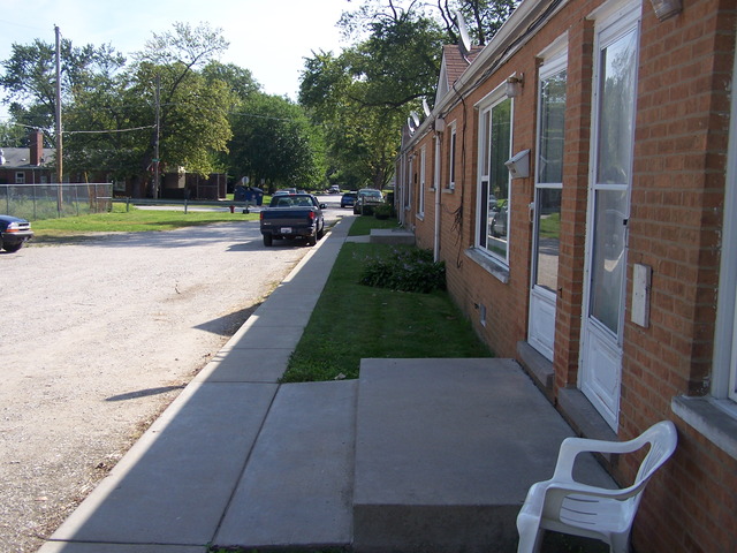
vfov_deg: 37.7
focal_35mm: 38
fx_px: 809
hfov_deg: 49.0
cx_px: 368
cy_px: 276
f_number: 2.8
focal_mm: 6.3
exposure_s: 1/800
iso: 80
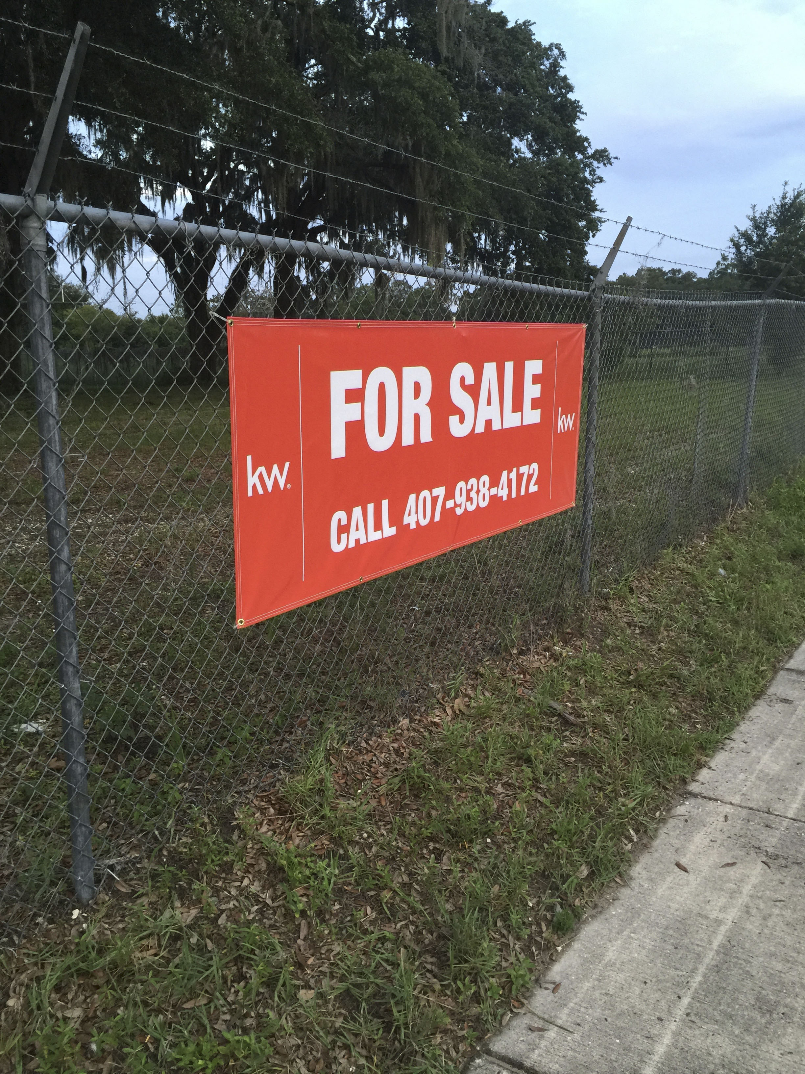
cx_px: 402
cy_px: 537
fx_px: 899
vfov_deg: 61.7
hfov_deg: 48.2
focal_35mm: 29
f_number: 2.2
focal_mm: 4.15
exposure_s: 1/30
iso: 50
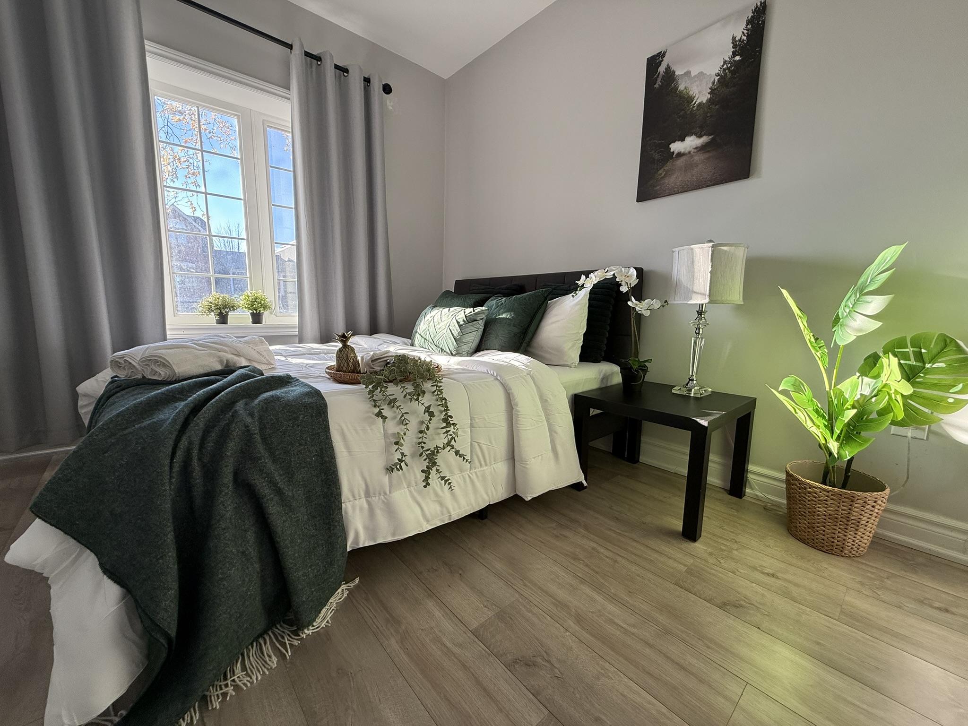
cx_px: 484
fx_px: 391
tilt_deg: -7.5
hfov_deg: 102.1
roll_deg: -0.7
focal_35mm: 14
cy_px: 363
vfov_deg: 85.7
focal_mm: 2.22
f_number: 2.2
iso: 80
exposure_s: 1/99
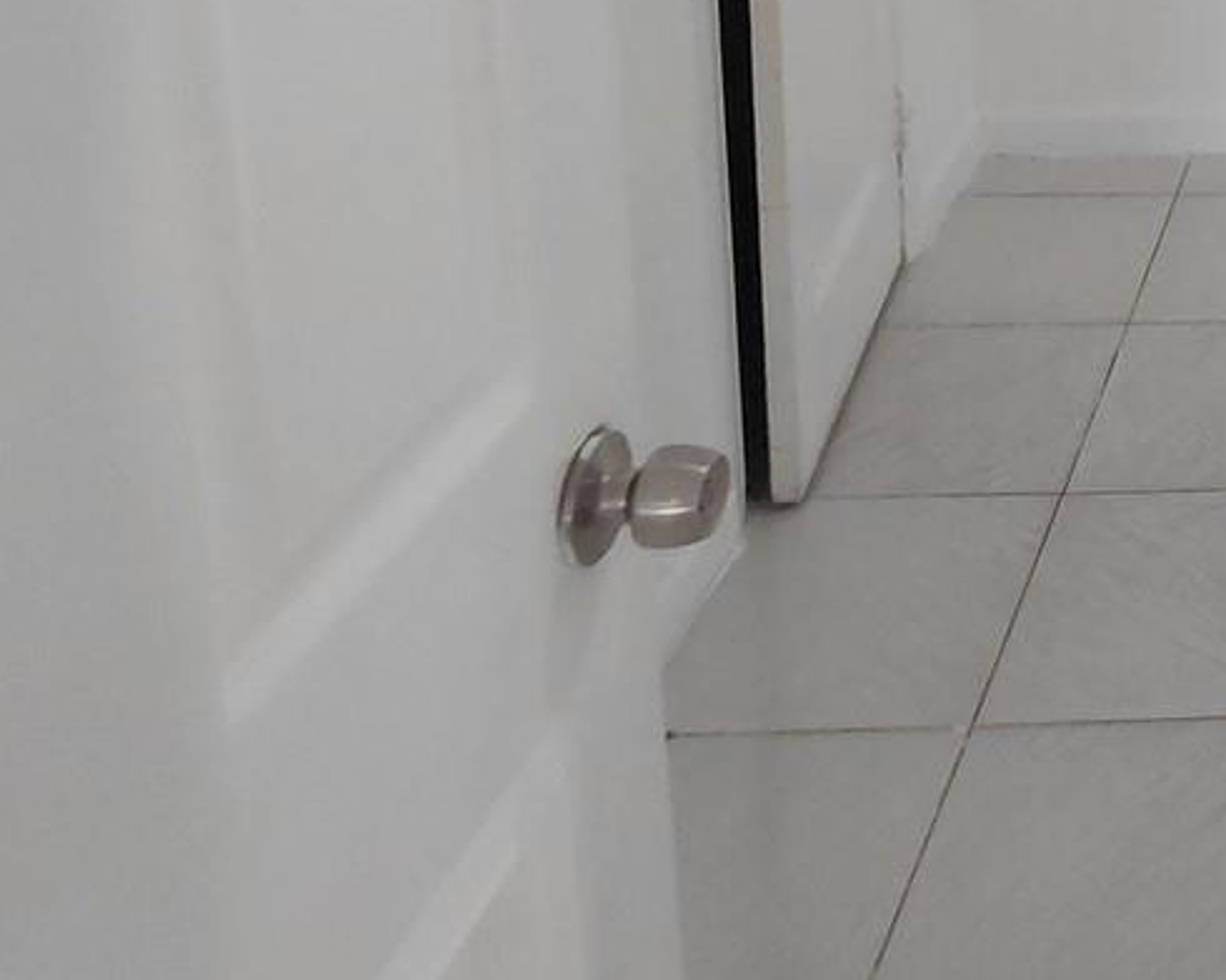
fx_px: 1851
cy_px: -378
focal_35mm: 51
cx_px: 1731
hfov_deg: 27.8
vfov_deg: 24.7
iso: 160
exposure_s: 1/60
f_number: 2.2
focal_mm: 1.64
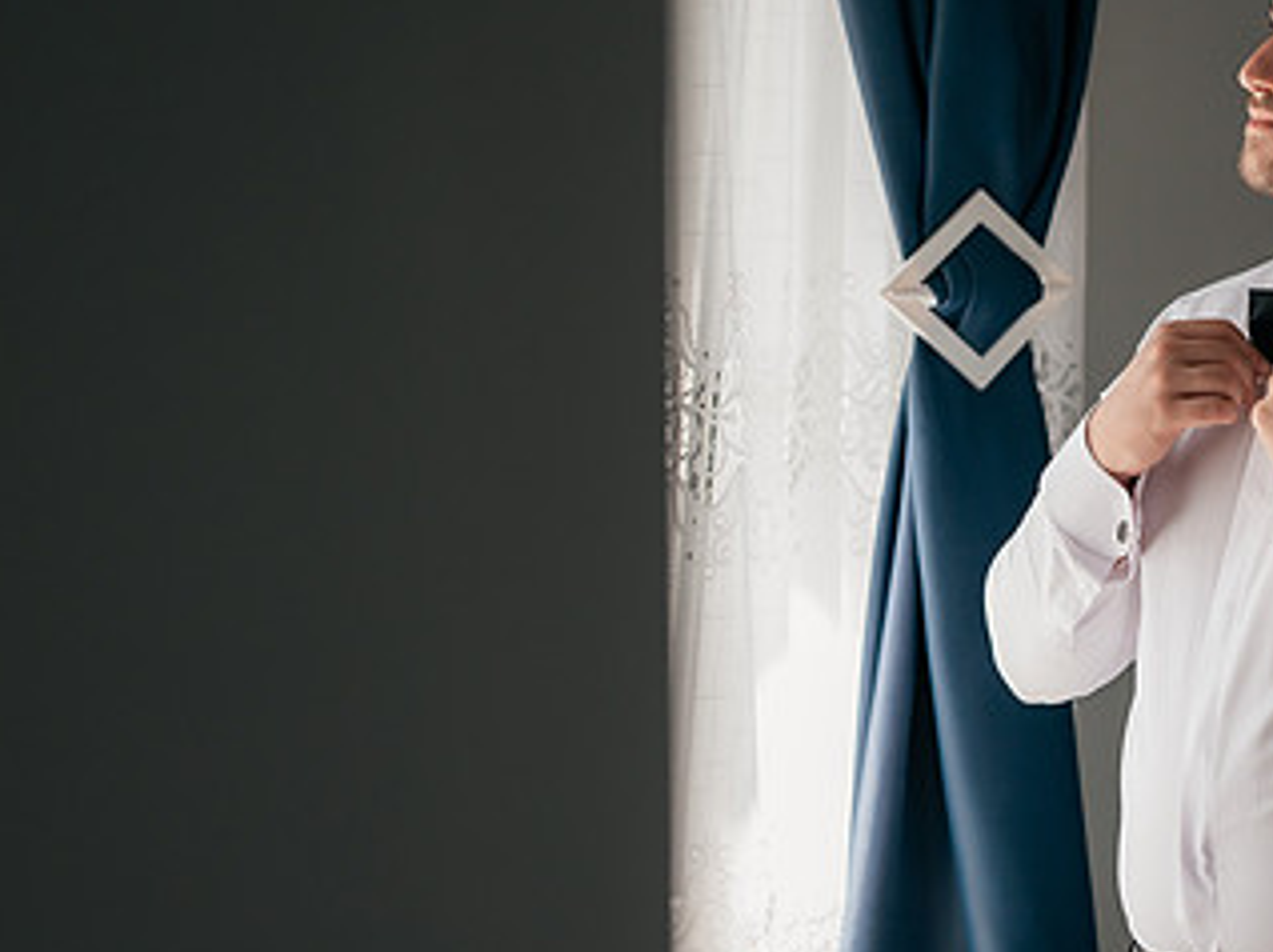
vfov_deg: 8.5
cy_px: 486
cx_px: 985
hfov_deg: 11.3
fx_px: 6394
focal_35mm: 174
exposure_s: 1/1600
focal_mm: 85
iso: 800
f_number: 2
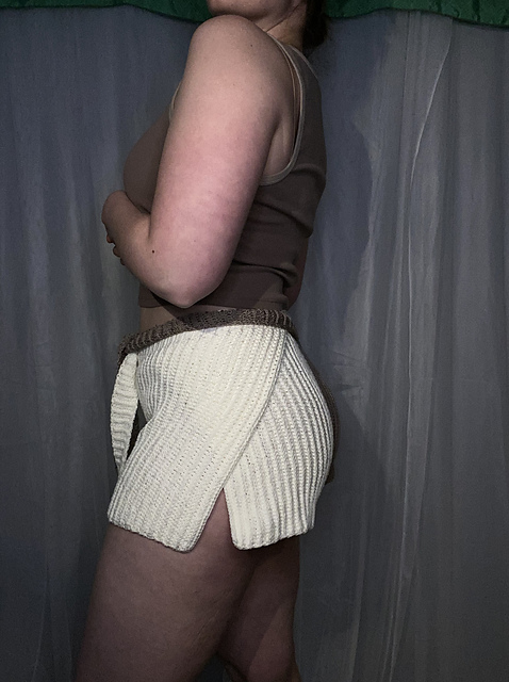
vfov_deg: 60.0
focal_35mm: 30
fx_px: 590
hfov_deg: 46.7
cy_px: 341
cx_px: 254
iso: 100
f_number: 2.2
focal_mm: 2.71
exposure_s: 1/60
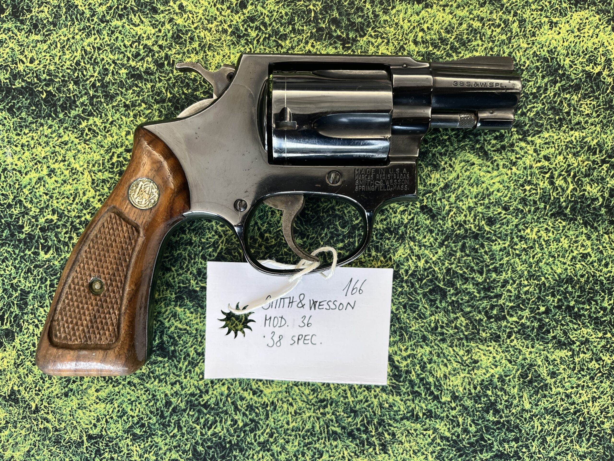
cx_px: 307
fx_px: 461
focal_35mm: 26
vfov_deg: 53.1
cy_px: 230
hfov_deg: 67.3
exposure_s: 1/100
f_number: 1.6
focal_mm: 5.1
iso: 100
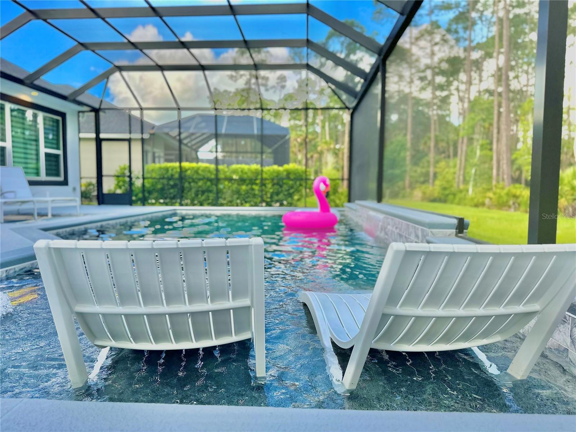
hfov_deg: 71.6
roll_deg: +0.4
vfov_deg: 56.8
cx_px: 288
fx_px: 399
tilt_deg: -3.7
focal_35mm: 24
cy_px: 216
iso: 80
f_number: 1.78
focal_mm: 6.86
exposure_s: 1/857
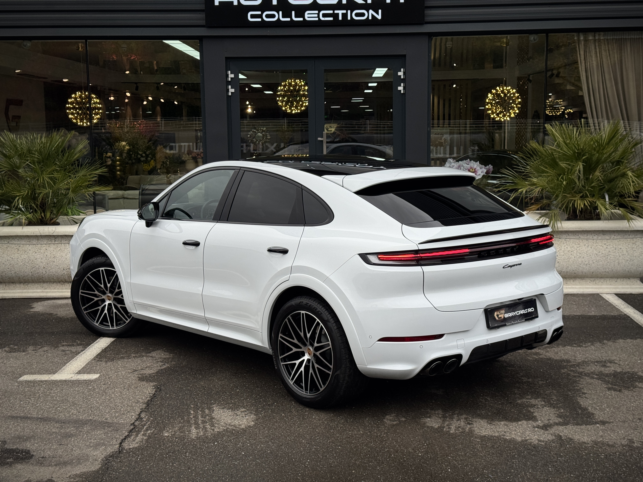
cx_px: 322
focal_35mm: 48
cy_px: 241
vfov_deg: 30.3
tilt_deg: -7.1
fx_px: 892
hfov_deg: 39.7
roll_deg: +0.7
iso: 64
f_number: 1.78
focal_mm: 6.76
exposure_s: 1/1193
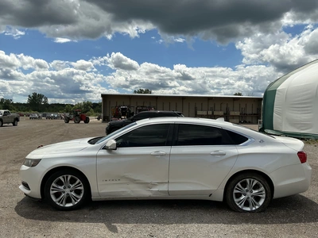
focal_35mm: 28
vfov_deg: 49.7
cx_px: 159
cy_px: 119
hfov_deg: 63.4
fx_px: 257
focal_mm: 3
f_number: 1.8
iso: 25
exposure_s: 1/3125
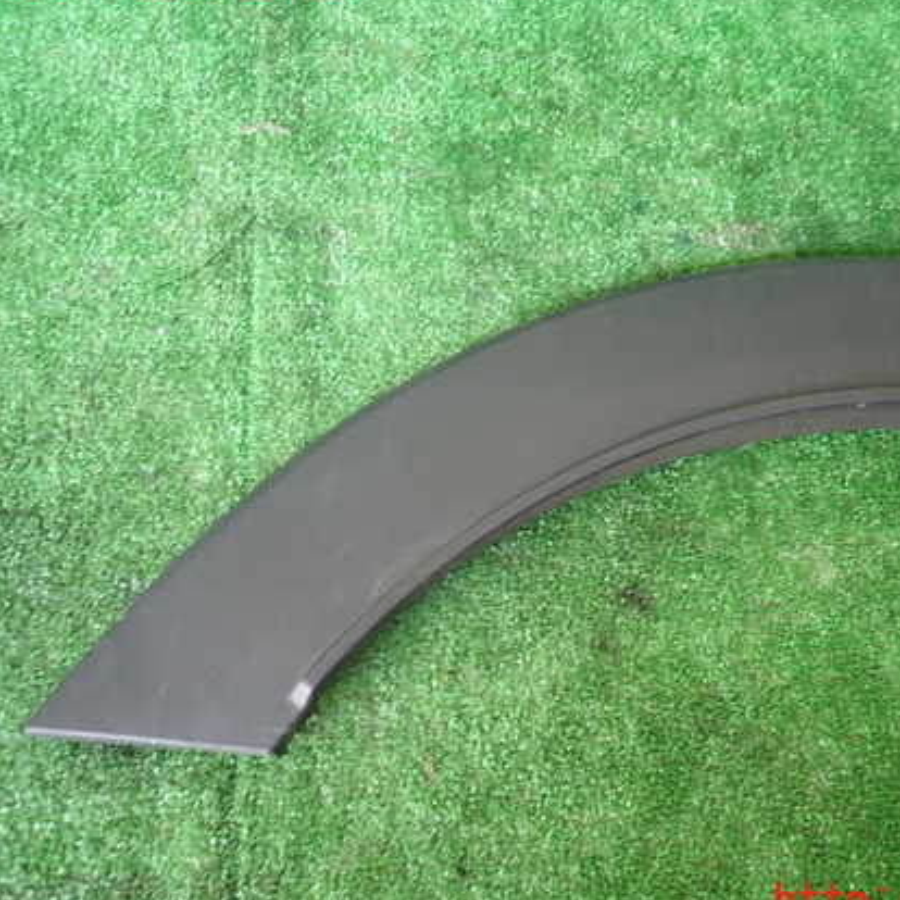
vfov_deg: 51.1
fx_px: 941
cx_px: 613
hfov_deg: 50.0
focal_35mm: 32
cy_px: 441
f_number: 2
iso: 200
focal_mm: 4.5
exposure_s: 1/40
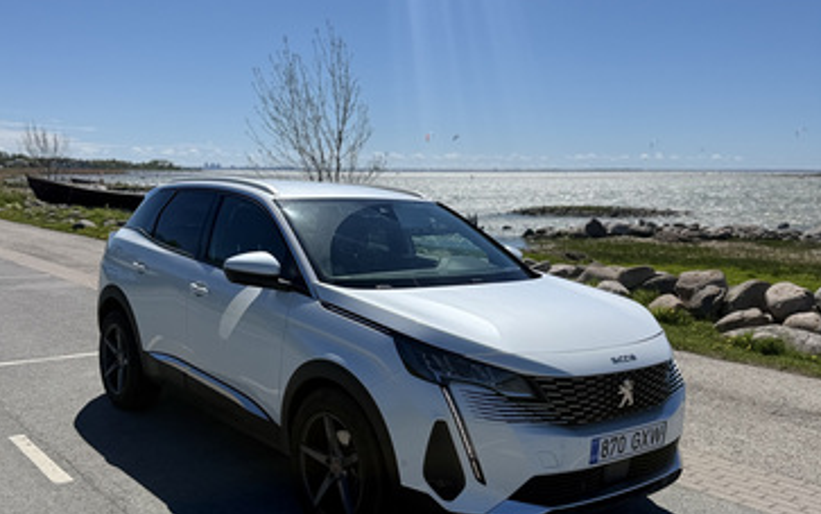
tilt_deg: -8.8
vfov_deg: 36.2
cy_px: 301
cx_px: 401
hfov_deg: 55.3
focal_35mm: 35
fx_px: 783
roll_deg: -0.7
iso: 80
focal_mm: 6.76
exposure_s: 1/9091
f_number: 1.78
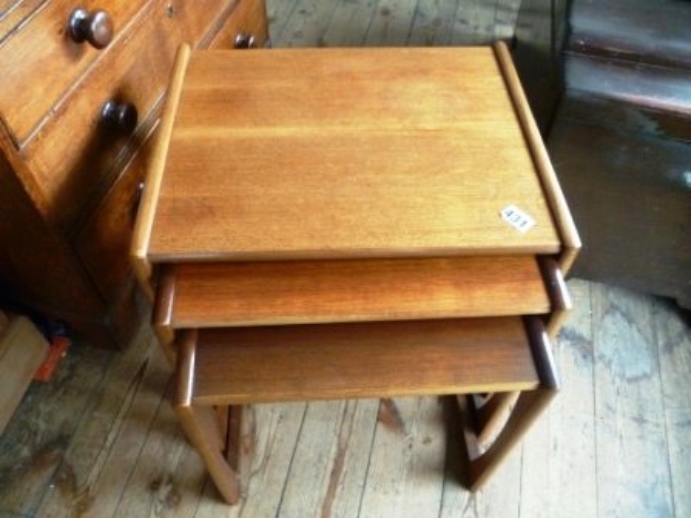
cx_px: 346
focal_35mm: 28
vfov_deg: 49.7
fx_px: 559
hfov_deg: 63.4
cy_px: 259
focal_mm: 5
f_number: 2.8
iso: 400
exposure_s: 1/30
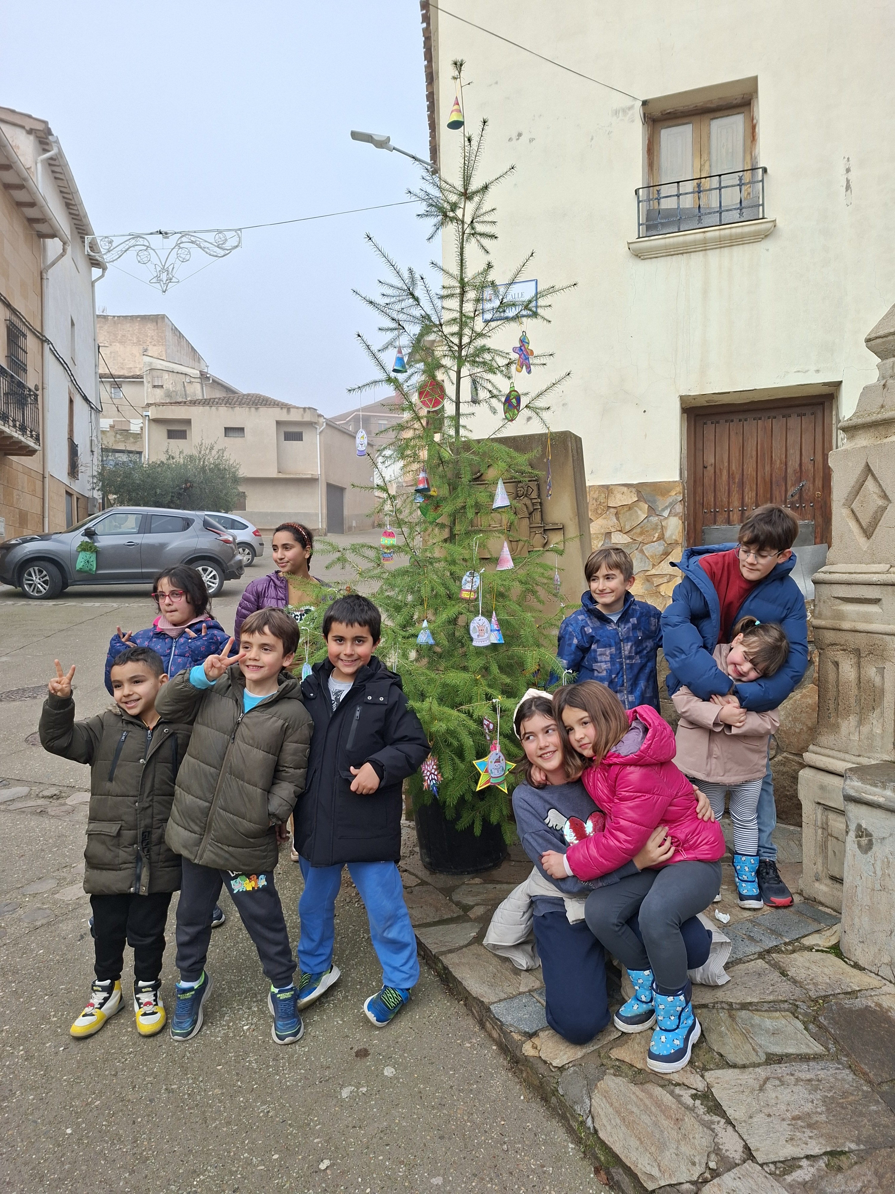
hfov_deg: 58.9
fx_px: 793
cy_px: 597
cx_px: 448
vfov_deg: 73.9
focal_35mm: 23
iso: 50
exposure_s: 1/599
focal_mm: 5.54
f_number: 1.8
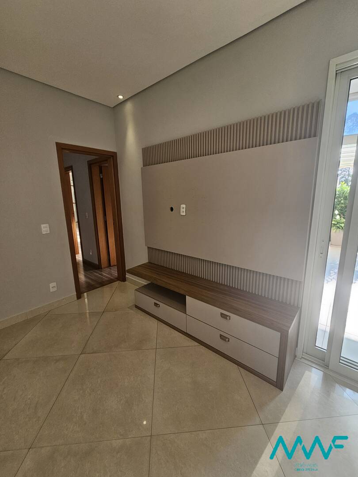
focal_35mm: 13
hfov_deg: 89.9
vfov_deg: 106.2
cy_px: 238
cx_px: 179
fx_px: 179
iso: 80
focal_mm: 2.2
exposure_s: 1/120
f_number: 2.2
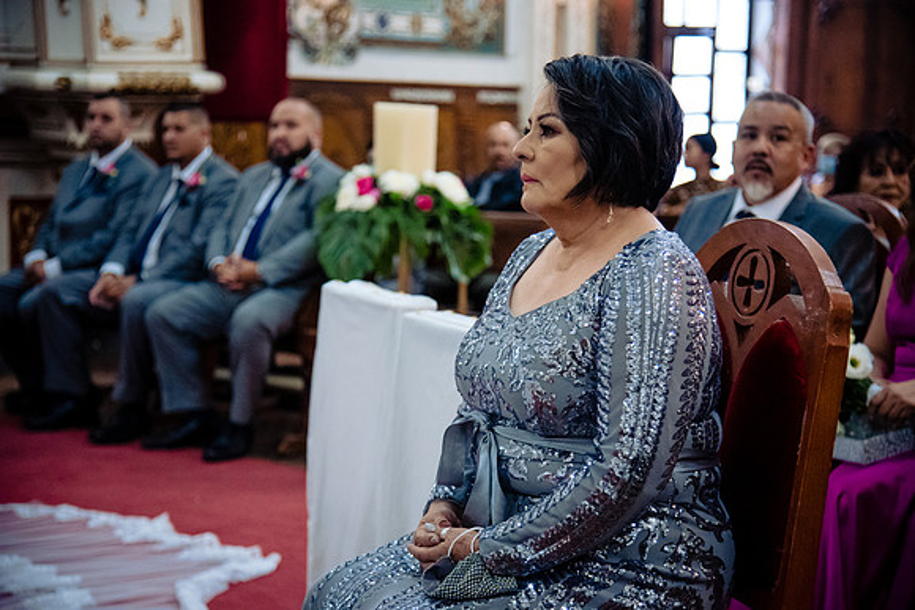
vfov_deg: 19.5
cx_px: 458
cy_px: 305
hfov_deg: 28.8
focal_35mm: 70
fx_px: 1779
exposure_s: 1/160
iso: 5000
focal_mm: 70
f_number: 4
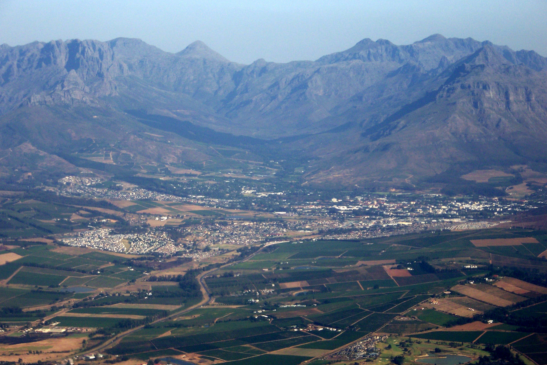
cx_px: 272
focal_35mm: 132
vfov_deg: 10.4
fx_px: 2005
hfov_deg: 15.5
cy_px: 191
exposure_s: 1/800
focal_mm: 21.1
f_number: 3.2
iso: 64
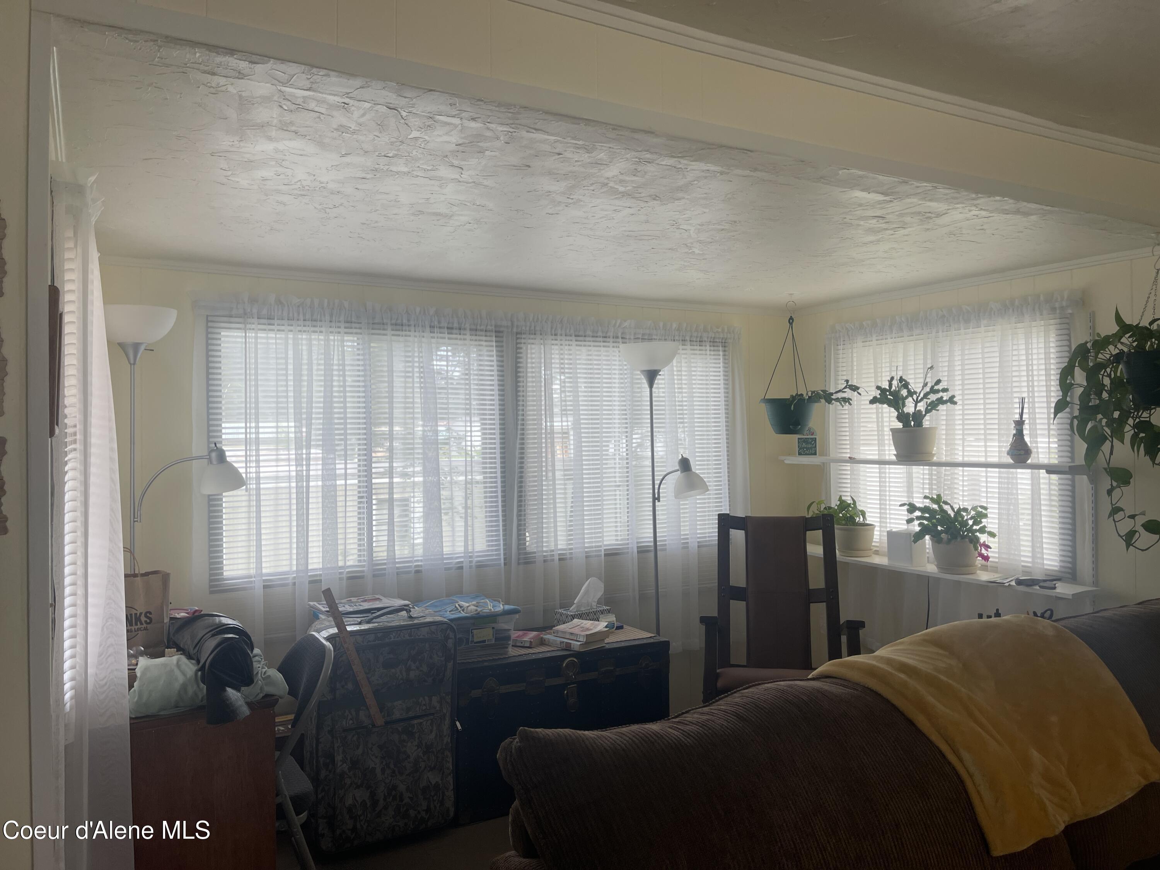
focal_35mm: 25
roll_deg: -0.1
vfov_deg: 54.9
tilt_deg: -1.1
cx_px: 580
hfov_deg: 69.4
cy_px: 435
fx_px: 838
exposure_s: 1/120
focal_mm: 5.1
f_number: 1.6
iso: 40
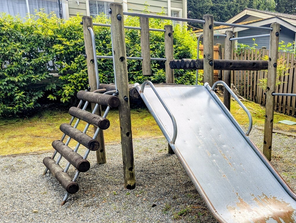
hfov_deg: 47.3
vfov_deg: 37.0
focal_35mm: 38
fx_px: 325
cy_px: 165
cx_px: 218
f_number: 1.85
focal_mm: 6.81
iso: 44
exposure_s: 1/593
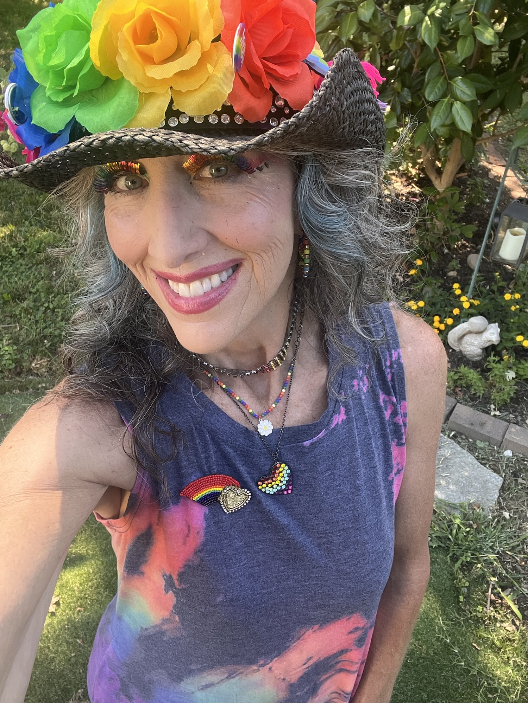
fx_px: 610
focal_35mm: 30
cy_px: 352
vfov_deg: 60.0
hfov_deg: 46.8
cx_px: 264
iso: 64
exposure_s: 1/121
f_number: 2.2
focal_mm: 2.71
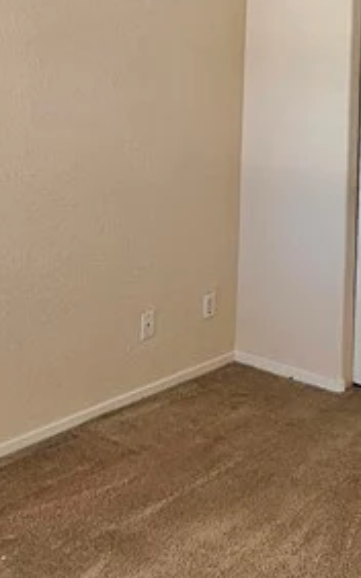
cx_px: 320
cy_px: 39
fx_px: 788
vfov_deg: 37.2
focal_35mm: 50
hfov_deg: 25.1
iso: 250
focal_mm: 2.2
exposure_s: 1/77.5
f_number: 2.2
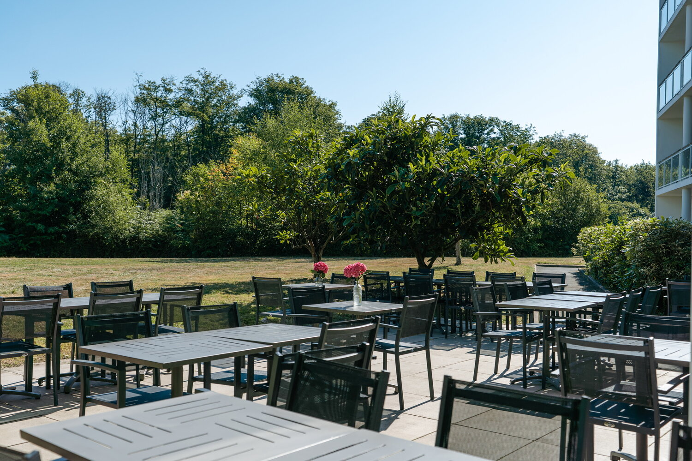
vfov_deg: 37.8
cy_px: 230
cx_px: 346
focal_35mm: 35
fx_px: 673
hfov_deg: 54.5
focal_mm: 35
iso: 100
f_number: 4
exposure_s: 1/2000
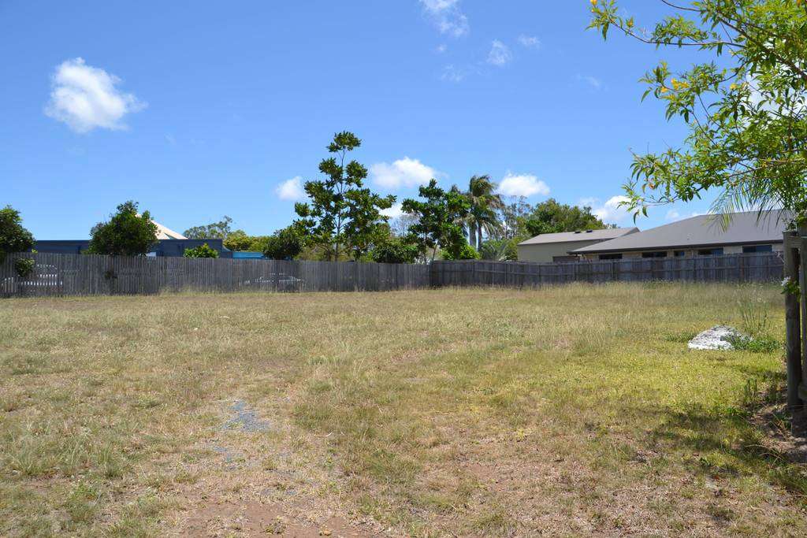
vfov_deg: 47.9
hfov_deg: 67.4
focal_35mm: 27
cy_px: 269
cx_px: 404
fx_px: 605
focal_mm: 18
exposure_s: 1/320
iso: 100
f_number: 9
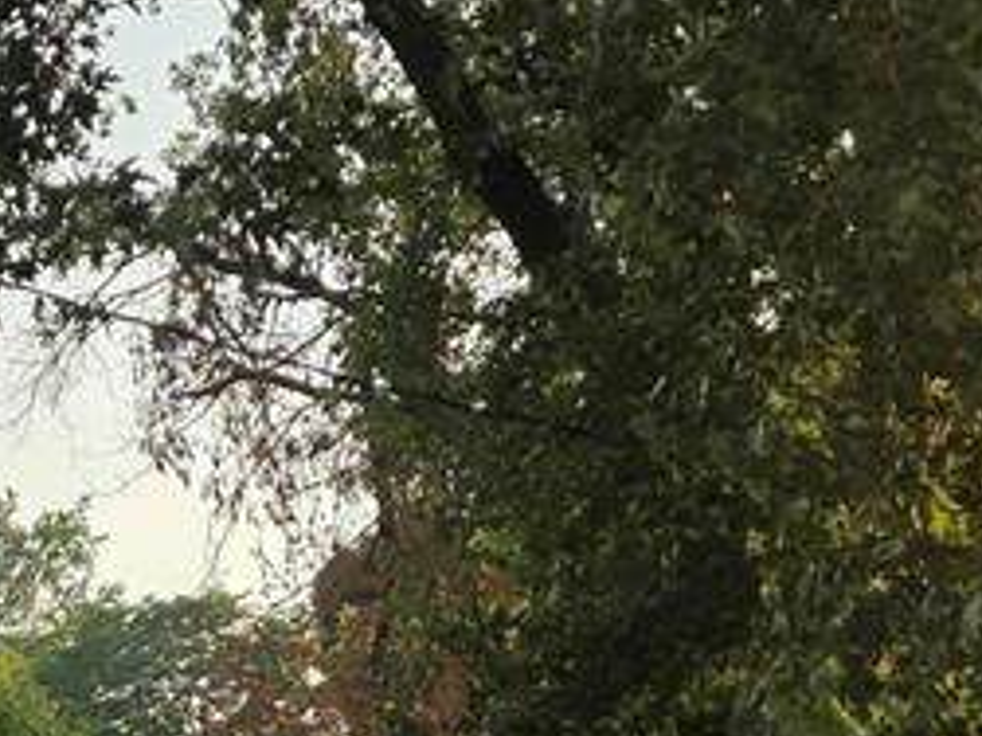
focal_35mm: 94
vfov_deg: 14.7
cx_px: -352
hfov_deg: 19.1
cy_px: 1092
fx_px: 2665
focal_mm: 6.3
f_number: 1.7
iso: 80
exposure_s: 1/2851
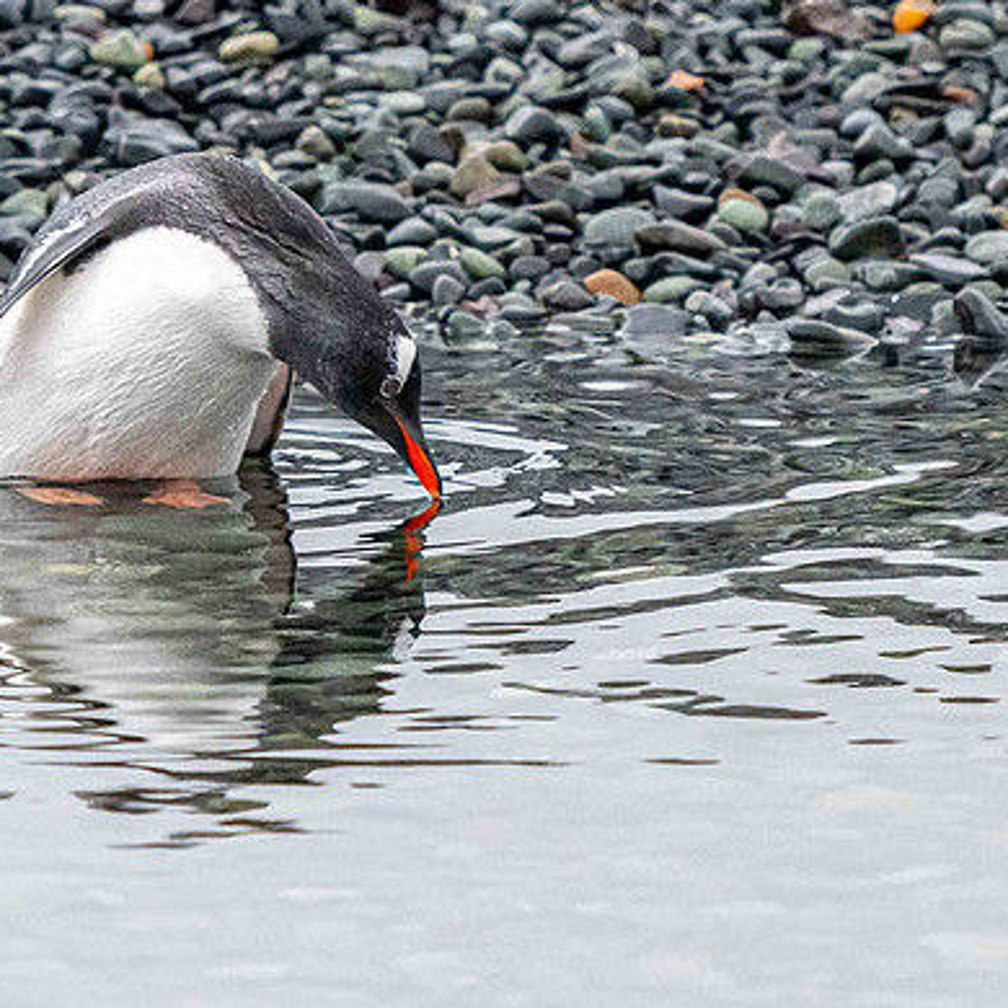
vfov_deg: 3.5
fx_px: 16505
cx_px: 547
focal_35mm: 501
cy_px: 296
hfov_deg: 3.5
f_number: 4
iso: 1000
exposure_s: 1/640
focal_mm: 145
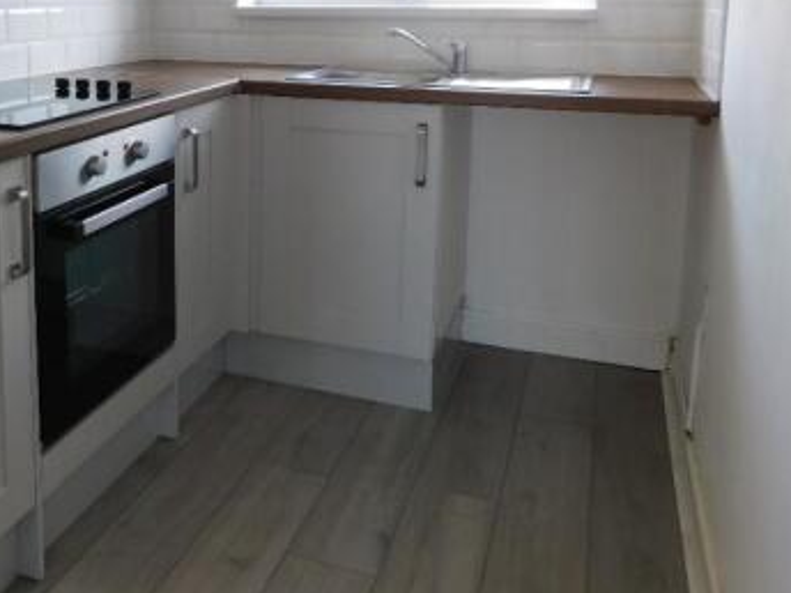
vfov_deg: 35.5
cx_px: 183
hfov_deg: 45.9
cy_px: 107
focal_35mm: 39
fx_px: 891
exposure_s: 1/60
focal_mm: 4
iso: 125
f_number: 3
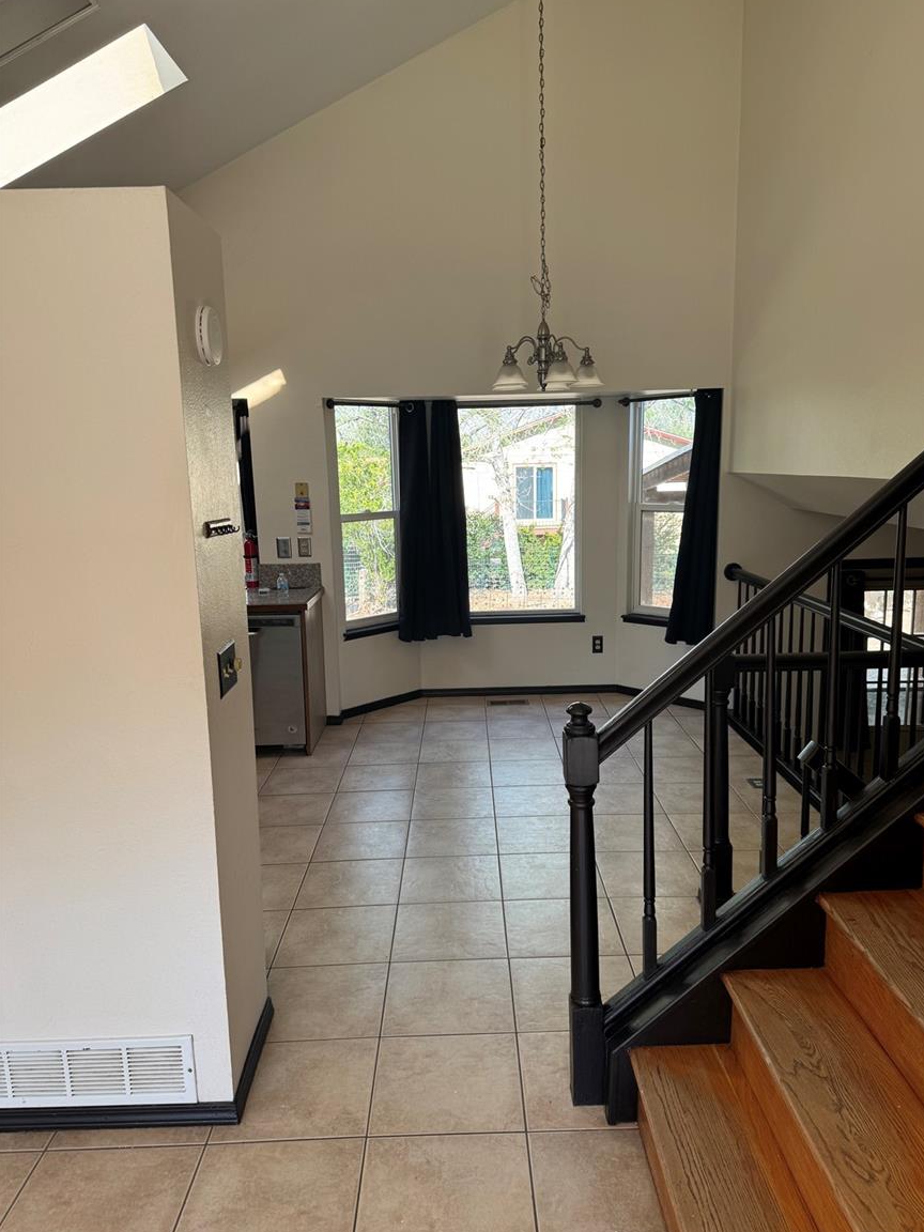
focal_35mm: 25
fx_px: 890
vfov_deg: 69.4
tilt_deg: -7.5
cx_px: 479
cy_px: 614
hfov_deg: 54.9
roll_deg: +1.3
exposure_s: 1/140
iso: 64
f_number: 1.78
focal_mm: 6.76
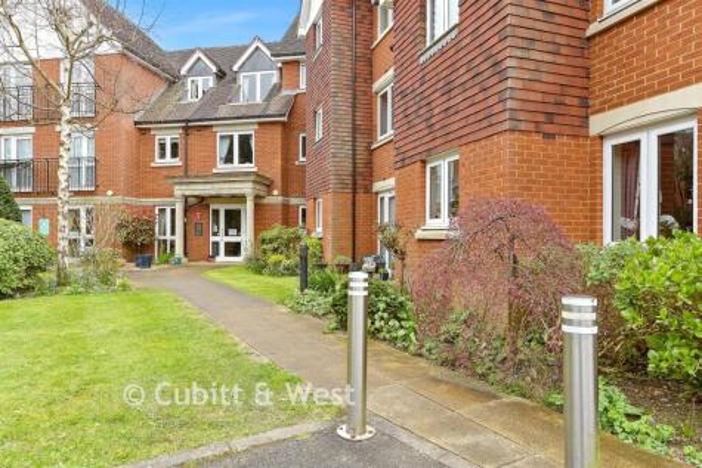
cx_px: 351
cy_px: 234
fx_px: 410
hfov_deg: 81.2
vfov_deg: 59.5
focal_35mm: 21
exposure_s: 1/15
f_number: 8
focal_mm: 14
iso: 160
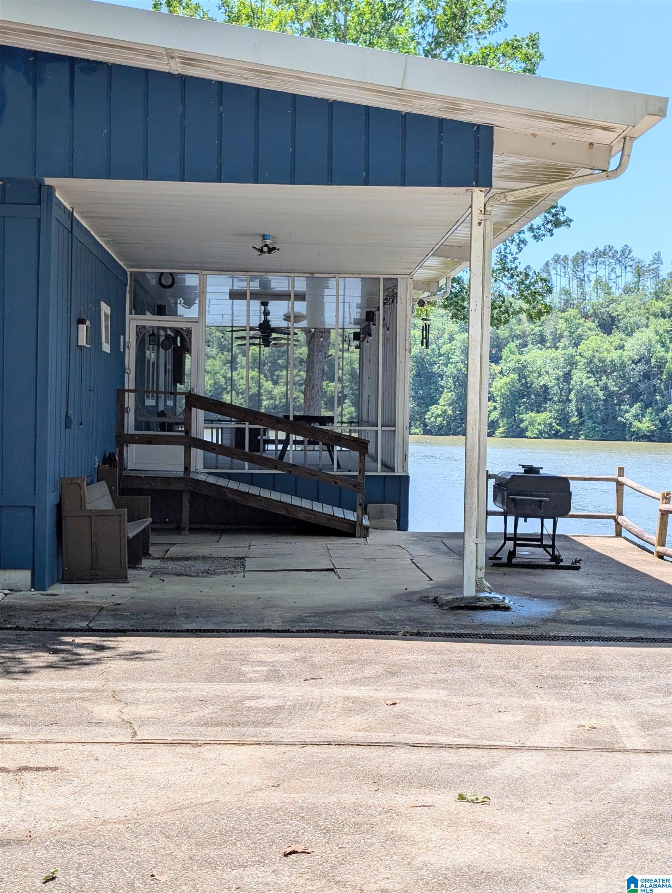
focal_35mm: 49
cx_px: 336
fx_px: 1266
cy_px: 446
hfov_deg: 29.7
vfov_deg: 38.9
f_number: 1.68
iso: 22
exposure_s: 1/873
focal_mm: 6.9
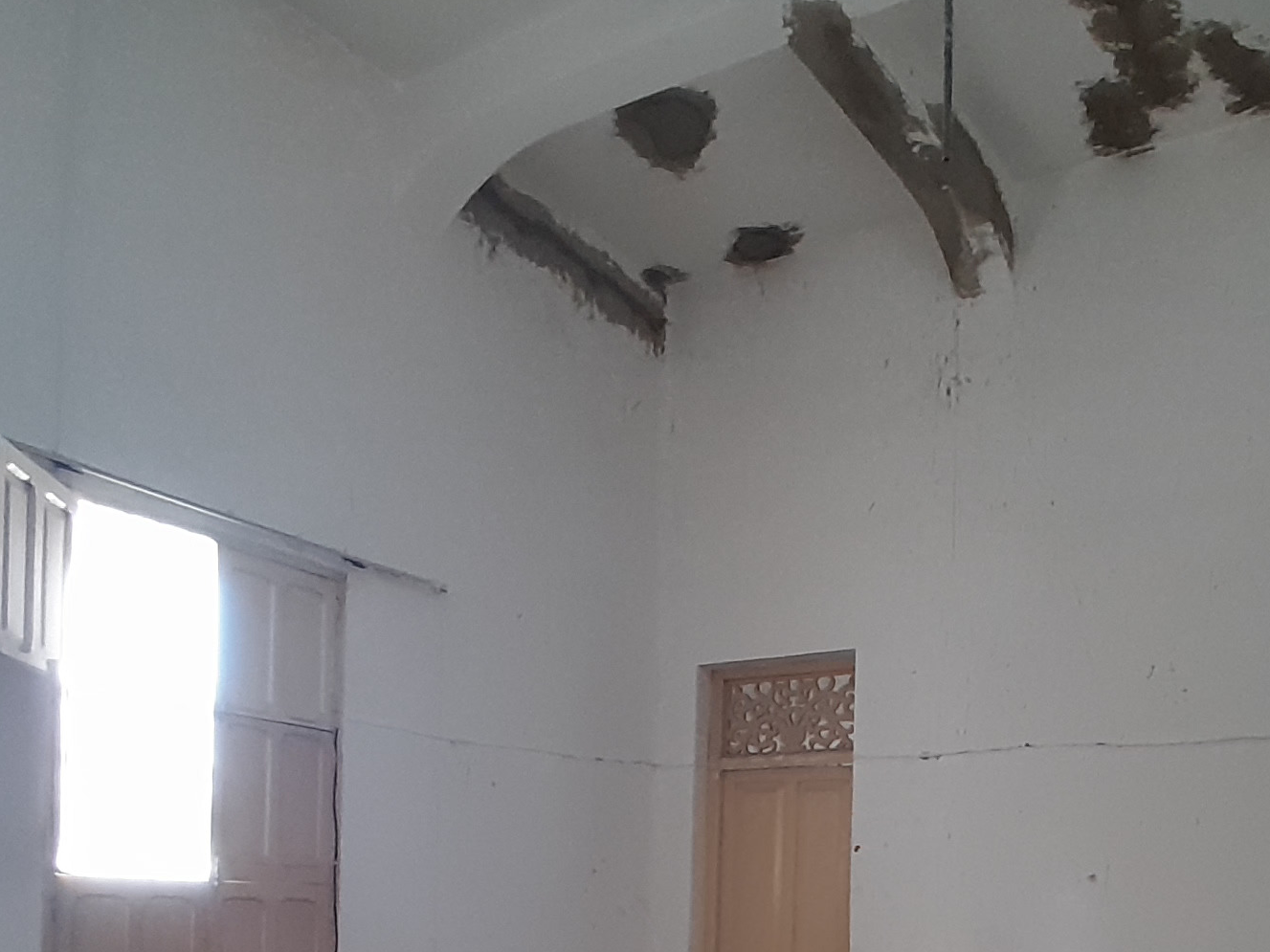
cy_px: 890
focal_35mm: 33
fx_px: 1211
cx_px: 756
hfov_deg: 55.0
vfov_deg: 39.3
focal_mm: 1.46
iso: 250
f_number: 2.2
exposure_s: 1/24
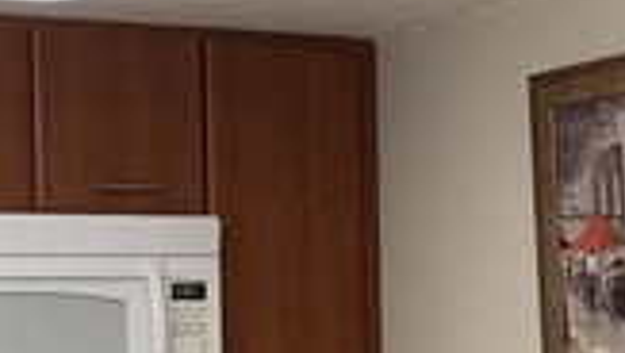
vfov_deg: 10.4
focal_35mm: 116
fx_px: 1924
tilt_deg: +1.0
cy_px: 345
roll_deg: +0.6
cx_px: 324
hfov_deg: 18.5
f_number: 1.8
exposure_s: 1/60
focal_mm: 4.25
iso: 200
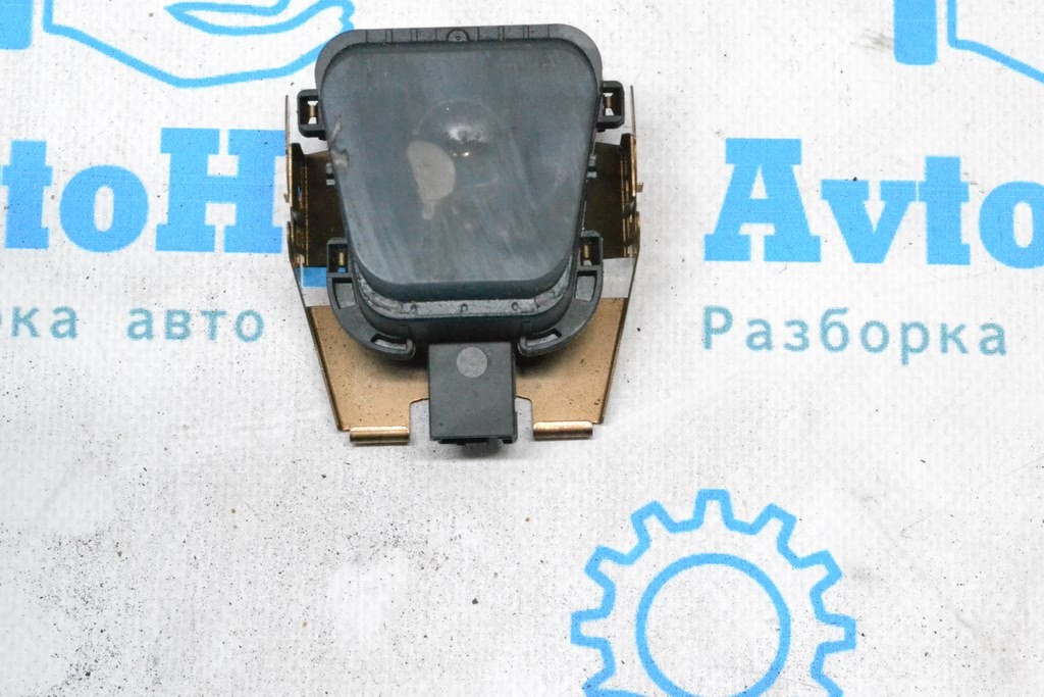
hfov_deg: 24.6
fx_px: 2393
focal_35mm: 82
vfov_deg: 16.6
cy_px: 348
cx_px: 522
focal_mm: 55
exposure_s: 1/160
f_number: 11
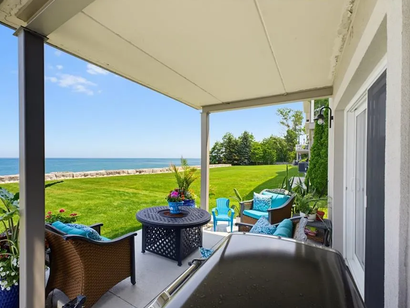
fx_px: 190
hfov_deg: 93.8
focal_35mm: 16
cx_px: 176
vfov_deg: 78.1
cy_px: 159
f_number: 11
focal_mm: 14
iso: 800
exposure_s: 1/125
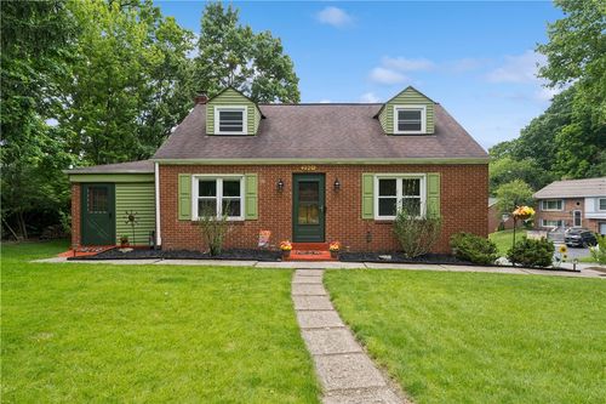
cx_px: 303
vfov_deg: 70.4
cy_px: 202
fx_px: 286
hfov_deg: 93.3
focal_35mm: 17
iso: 50
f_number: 11
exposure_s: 1/8
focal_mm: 17
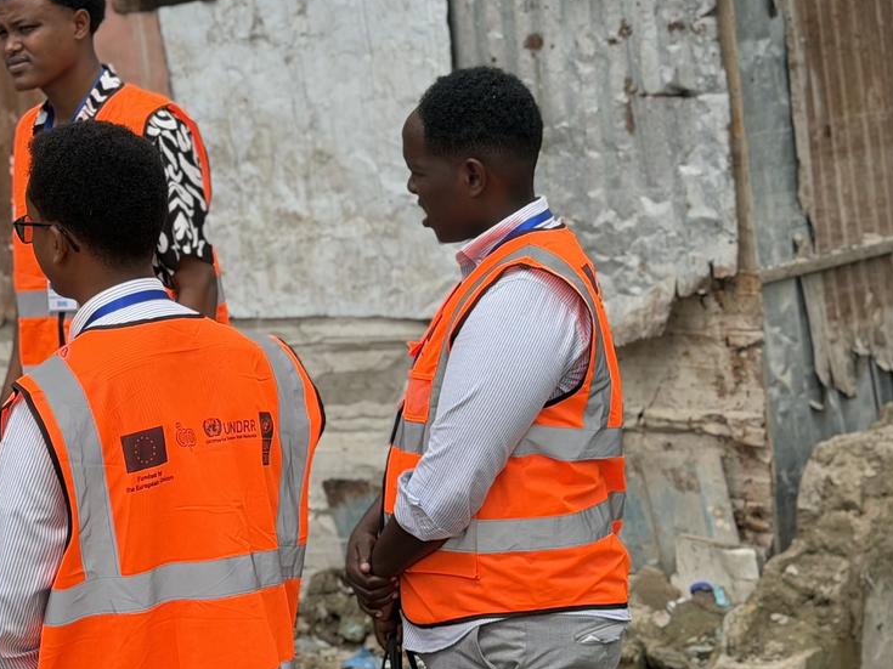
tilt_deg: -3.6
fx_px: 2425
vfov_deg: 15.7
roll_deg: +7.0
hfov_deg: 20.3
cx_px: 44
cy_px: 259
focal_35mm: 94
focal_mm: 6.76
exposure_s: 1/3534
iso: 64
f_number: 1.78
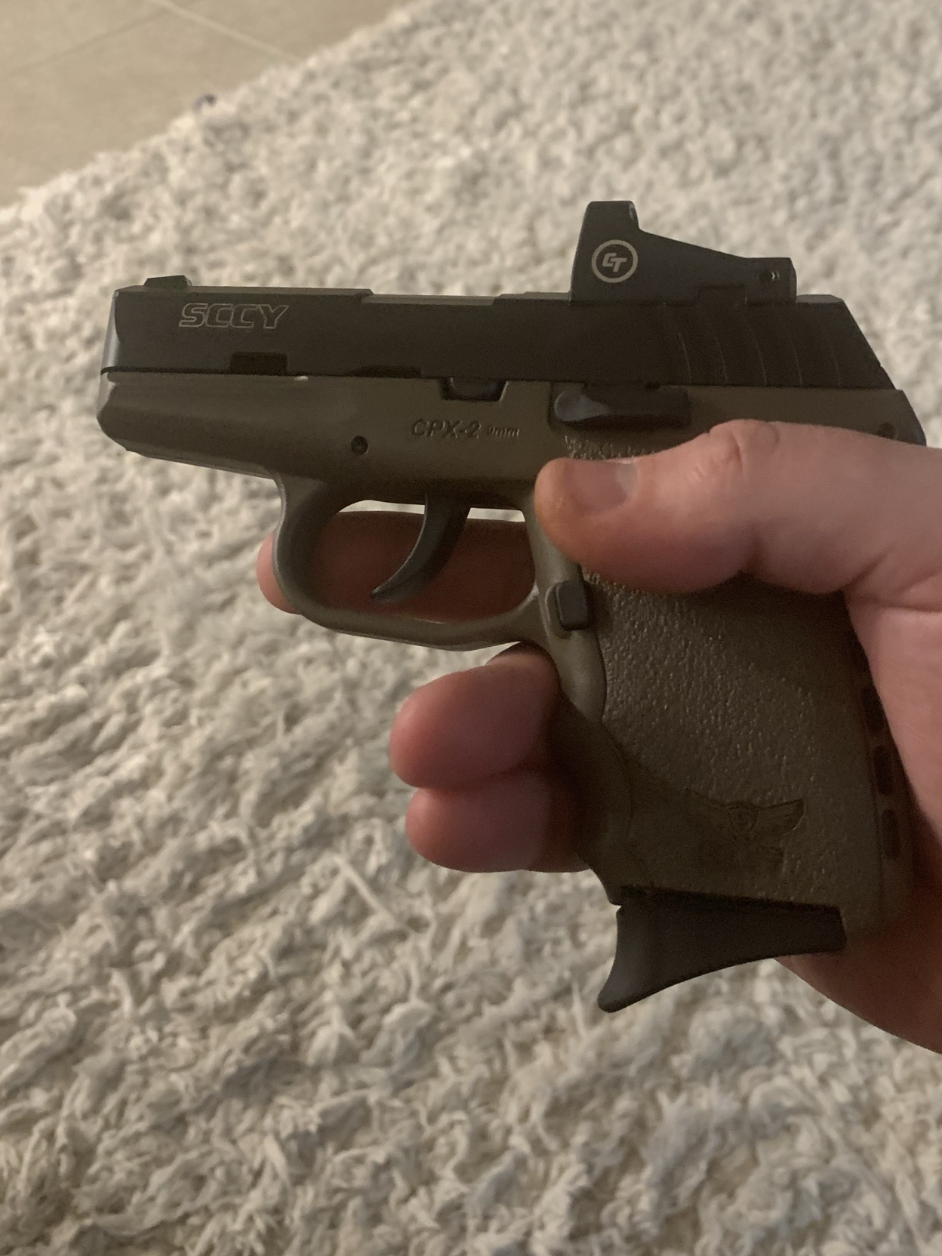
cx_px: 568
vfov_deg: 56.6
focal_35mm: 32
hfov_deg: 43.9
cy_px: 537
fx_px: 1161
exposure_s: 1/30
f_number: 1.8
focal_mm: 4.25
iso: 500
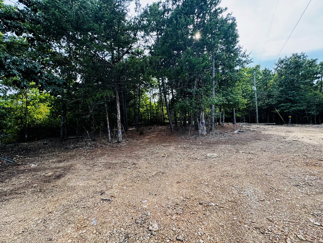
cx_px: 159
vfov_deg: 81.7
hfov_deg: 98.2
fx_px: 140
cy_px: 125
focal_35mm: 15
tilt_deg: +4.9
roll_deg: +4.1
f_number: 2.2
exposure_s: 1/190
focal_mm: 2.22
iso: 40
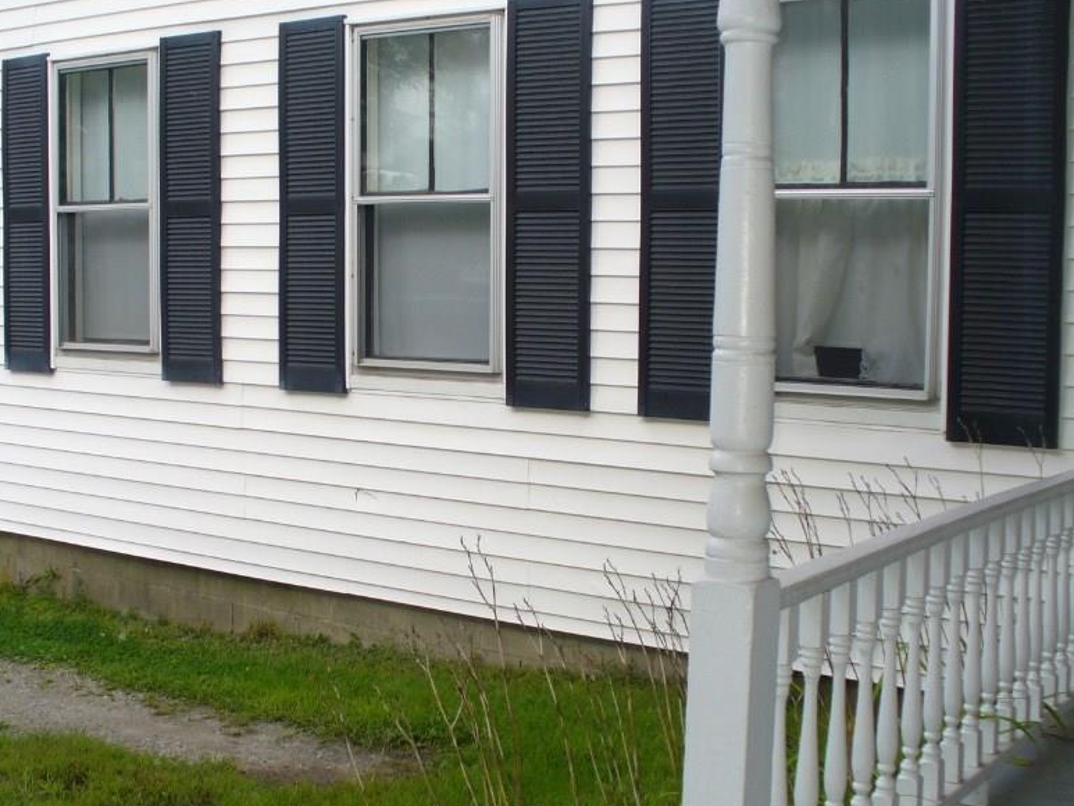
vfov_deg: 29.7
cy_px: 436
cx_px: 457
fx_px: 1521
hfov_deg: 38.8
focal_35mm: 49
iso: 80
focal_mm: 6.1
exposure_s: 1/250
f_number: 2.8
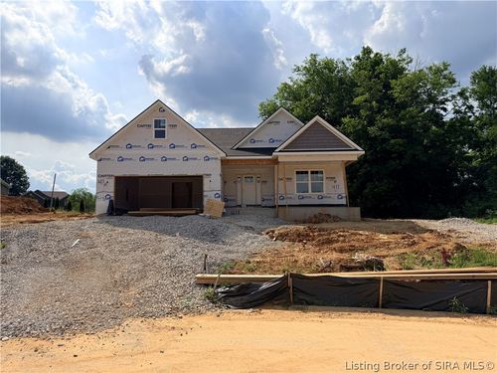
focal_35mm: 24
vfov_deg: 56.8
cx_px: 248
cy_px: 186
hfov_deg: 71.6
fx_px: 345
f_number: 1.78
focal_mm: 6.76
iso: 100
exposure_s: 1/9091
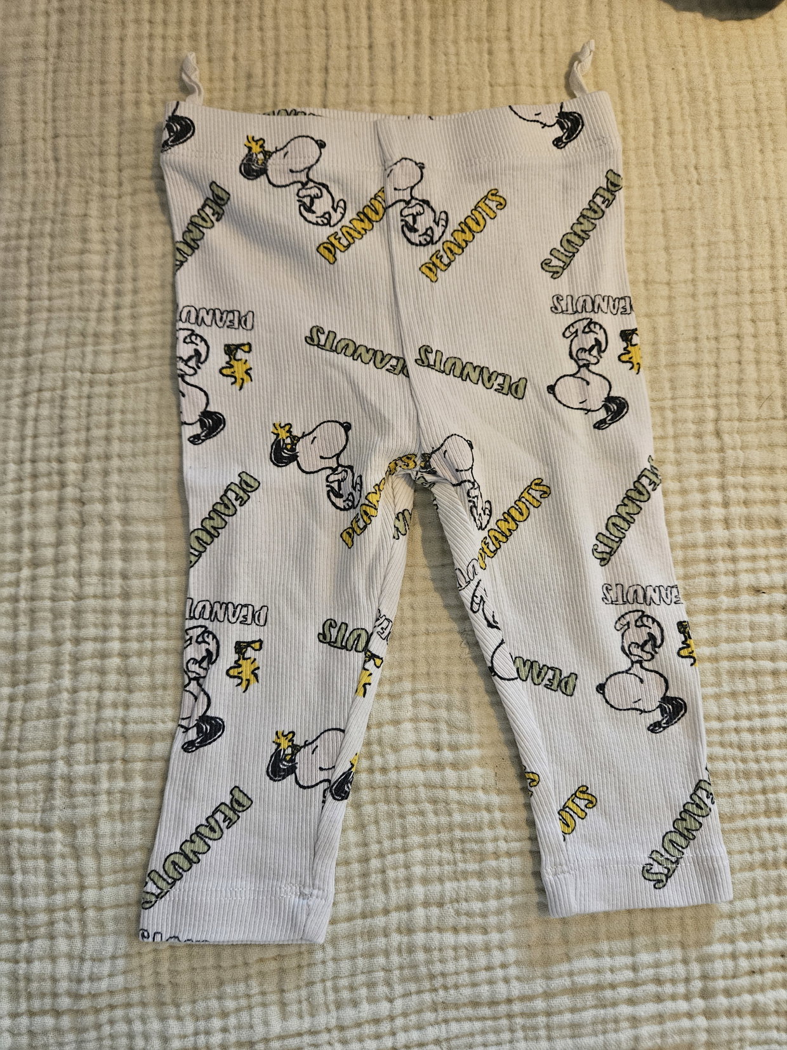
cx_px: 394
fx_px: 697
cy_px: 525
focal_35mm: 23
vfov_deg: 73.9
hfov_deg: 58.9
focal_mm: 5.4
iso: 500
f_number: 1.8
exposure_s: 1/100
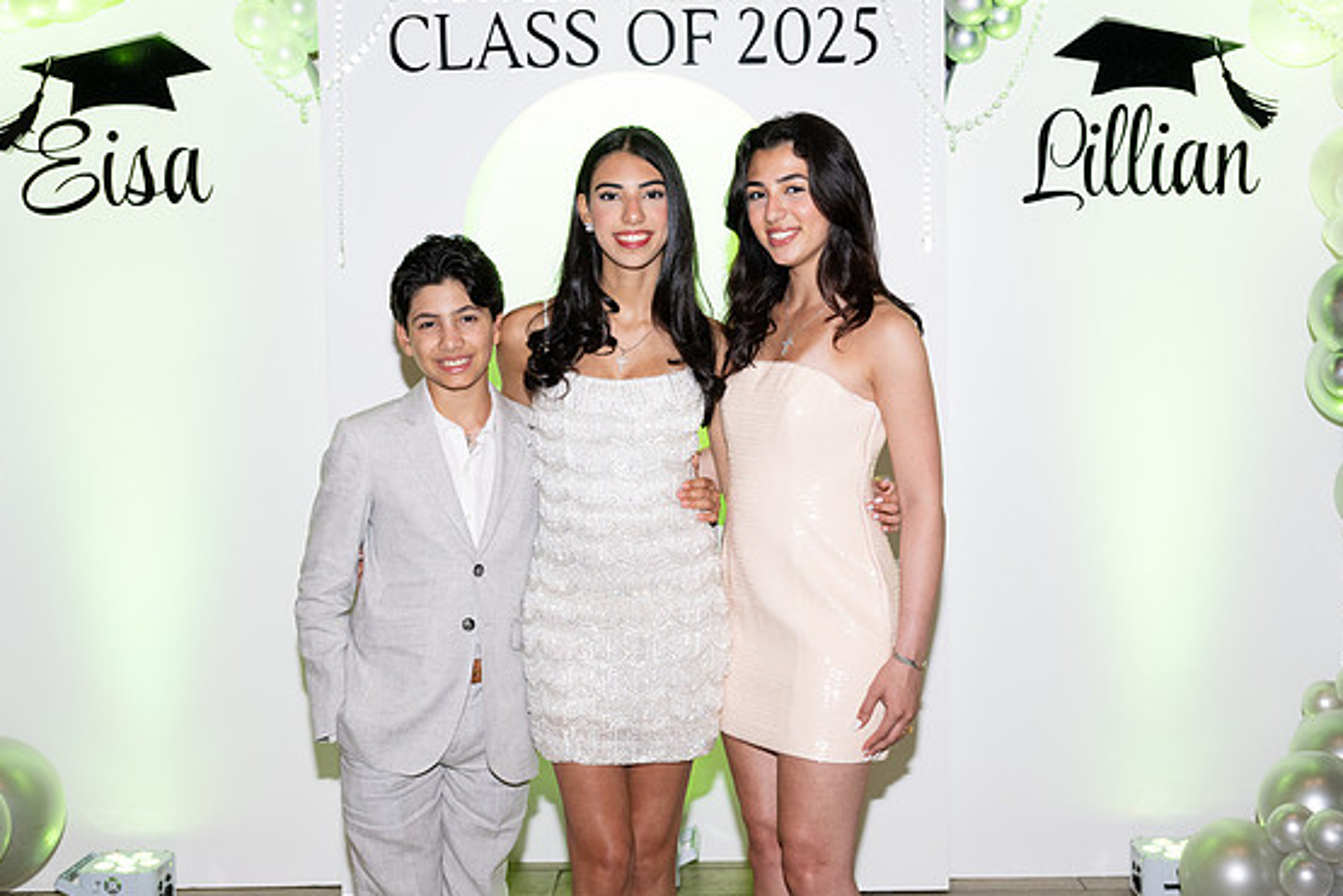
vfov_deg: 29.2
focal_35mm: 46
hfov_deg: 42.7
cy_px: 459
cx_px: 685
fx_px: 1716
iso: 1000
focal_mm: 44
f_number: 5.6
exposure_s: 1/80
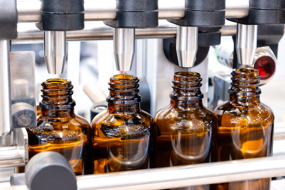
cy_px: 95
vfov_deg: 17.9
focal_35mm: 76
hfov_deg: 26.7
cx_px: 142
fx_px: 602
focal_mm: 50.5
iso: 160
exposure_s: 17
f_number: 11
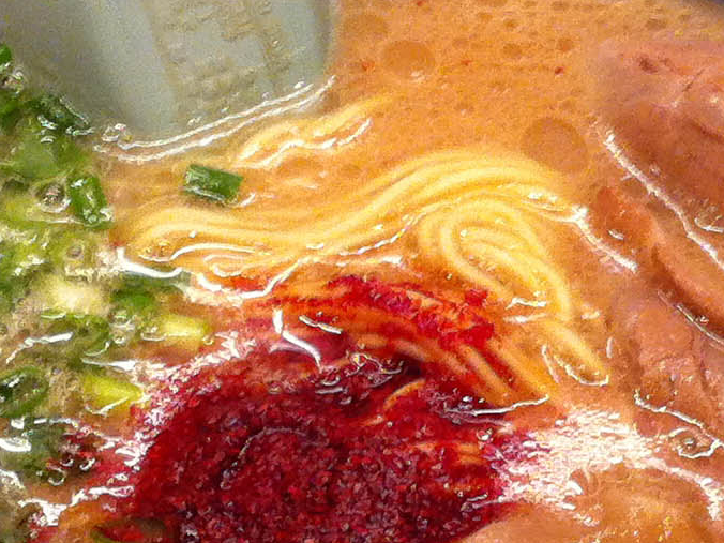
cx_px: 478
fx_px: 2803
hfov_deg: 14.7
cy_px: 495
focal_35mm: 134
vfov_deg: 11.0
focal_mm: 3.85
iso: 160
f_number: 2.8
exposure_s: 1/15
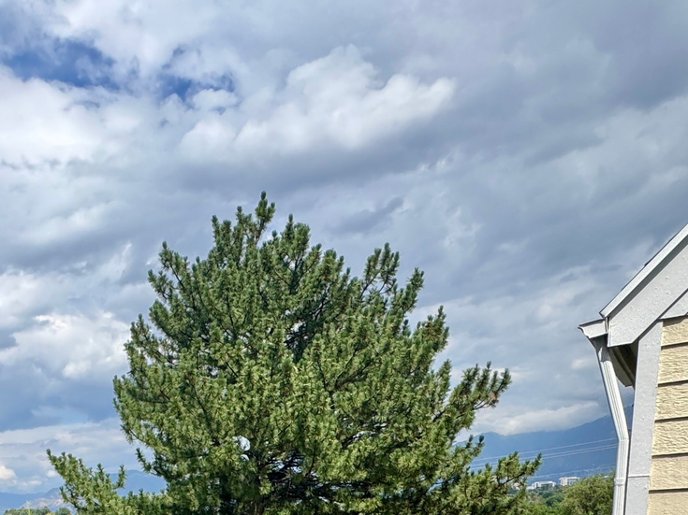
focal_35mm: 39
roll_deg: +3.6
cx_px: 115
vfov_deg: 29.3
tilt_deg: -12.2
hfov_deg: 44.9
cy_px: 680
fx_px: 775
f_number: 2.2
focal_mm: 2.22
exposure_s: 1/1178
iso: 40
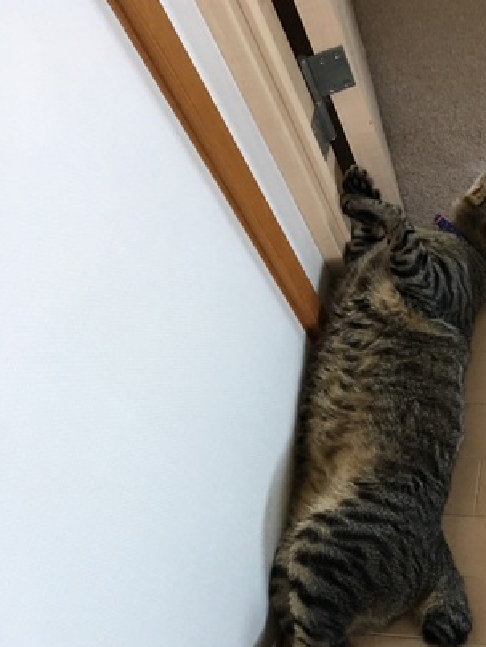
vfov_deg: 40.0
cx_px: 379
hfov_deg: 30.9
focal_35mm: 46
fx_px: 860
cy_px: 488
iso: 80
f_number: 2.2
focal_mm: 4.15
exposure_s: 1/15
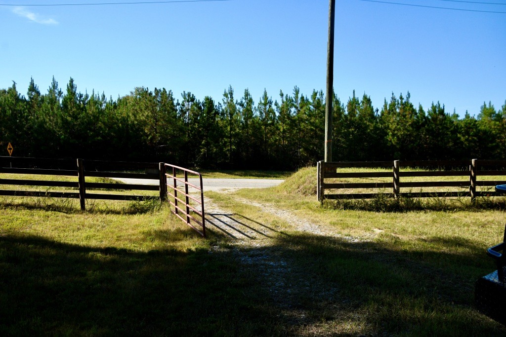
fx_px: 443
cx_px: 253
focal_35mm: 32
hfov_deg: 59.5
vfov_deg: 41.7
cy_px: 168
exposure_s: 1/3200
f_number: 6.3
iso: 1000
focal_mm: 21
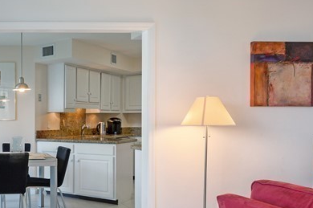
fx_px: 339
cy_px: 141
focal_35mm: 39
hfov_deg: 41.7
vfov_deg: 33.8
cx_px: -13
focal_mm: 14
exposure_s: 1/4
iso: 160
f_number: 11
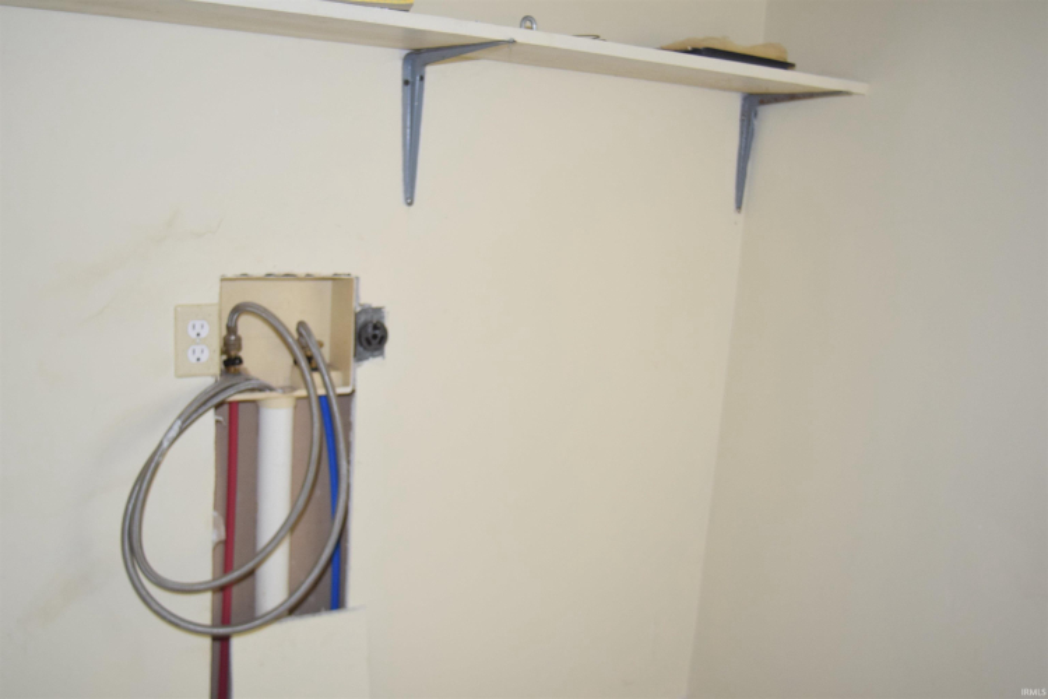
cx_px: 524
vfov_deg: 40.0
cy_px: 350
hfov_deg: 57.2
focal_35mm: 33
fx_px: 961
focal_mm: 22
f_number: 5
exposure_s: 1/60
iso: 1250
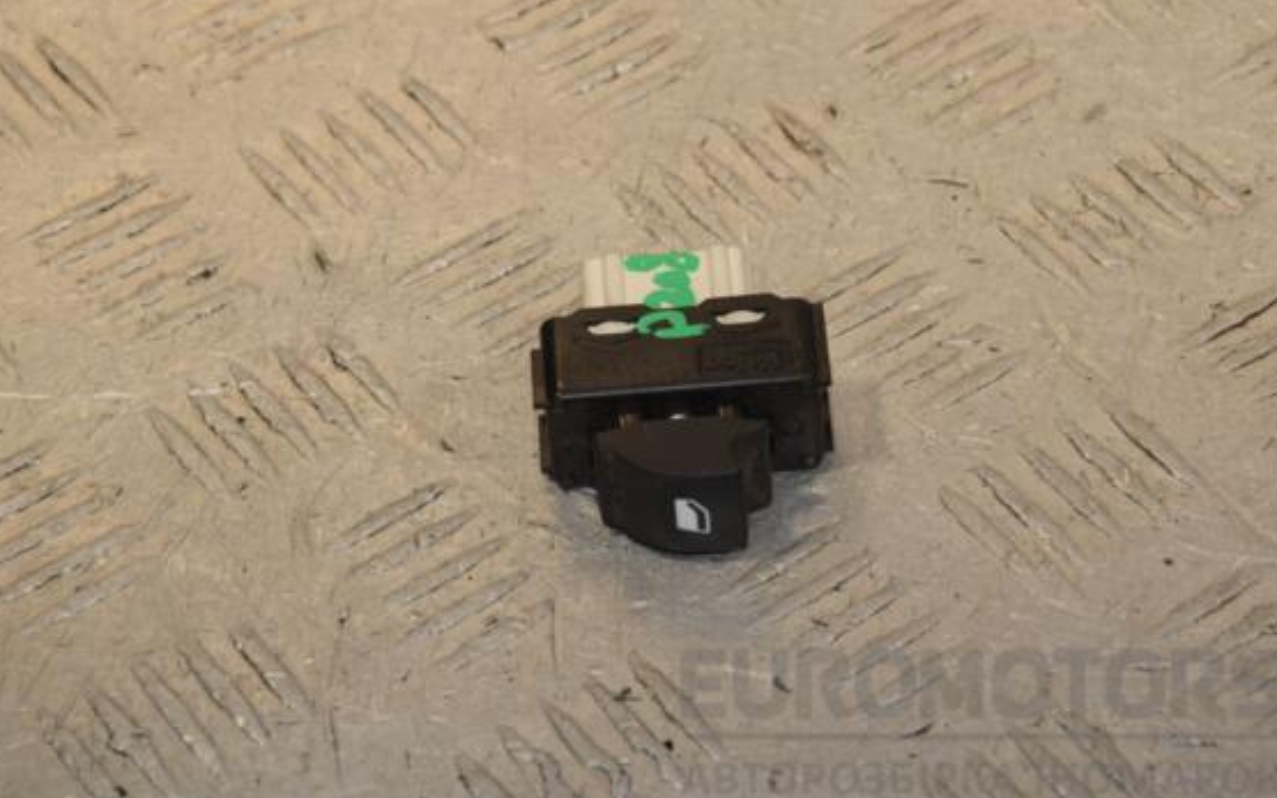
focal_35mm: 152
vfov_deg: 8.6
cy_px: 377
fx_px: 5290
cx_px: 637
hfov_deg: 13.8
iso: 800
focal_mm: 92
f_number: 9
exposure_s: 1/200
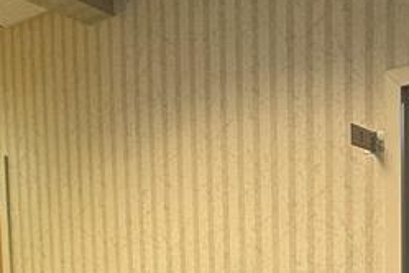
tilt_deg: -4.9
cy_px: 360
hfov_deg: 33.0
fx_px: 682
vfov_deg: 20.5
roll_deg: +0.6
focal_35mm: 60
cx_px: 284
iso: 200
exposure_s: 1/60
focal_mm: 2.22
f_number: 2.2
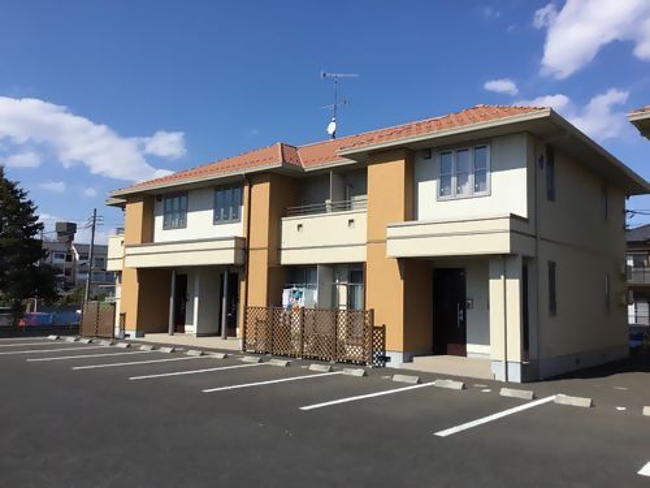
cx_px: 325
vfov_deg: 45.4
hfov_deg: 58.4
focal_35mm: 31
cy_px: 244
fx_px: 582
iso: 25
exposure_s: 1/2146
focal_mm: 3.3
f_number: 2.4
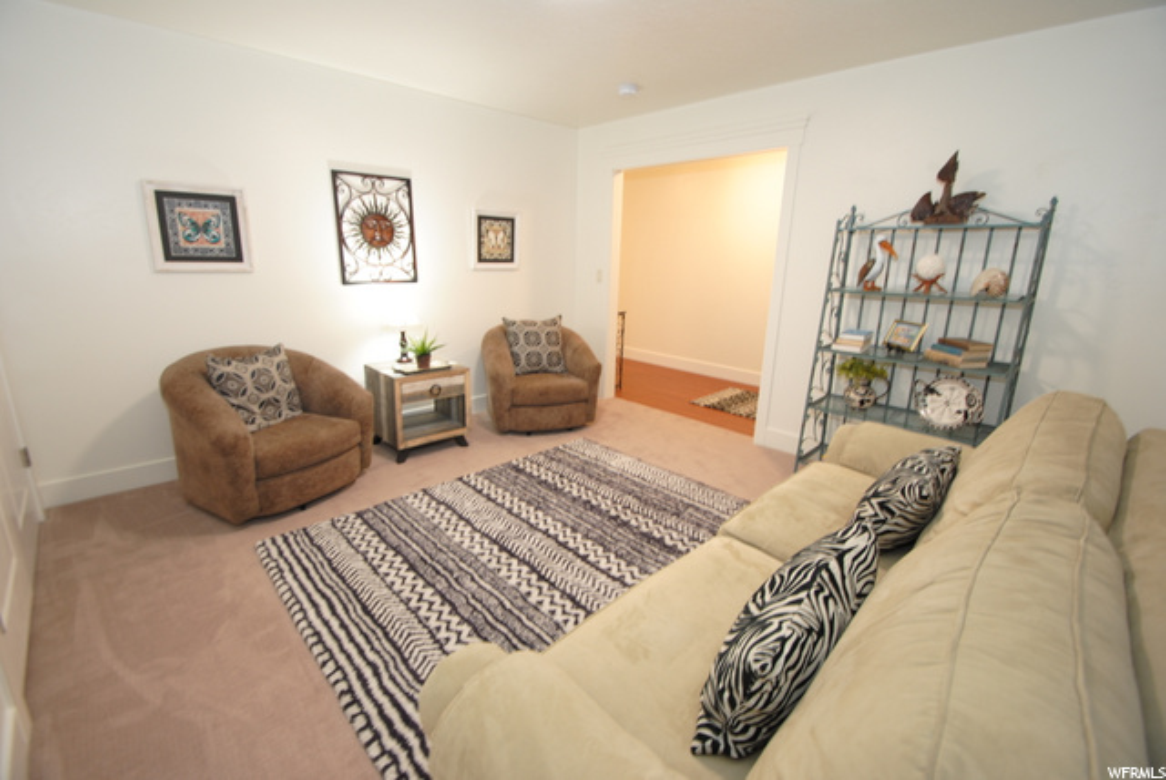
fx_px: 486
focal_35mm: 15
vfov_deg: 77.4
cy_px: 390
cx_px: 583
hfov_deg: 100.3
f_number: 4
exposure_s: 1/8
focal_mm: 10
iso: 200
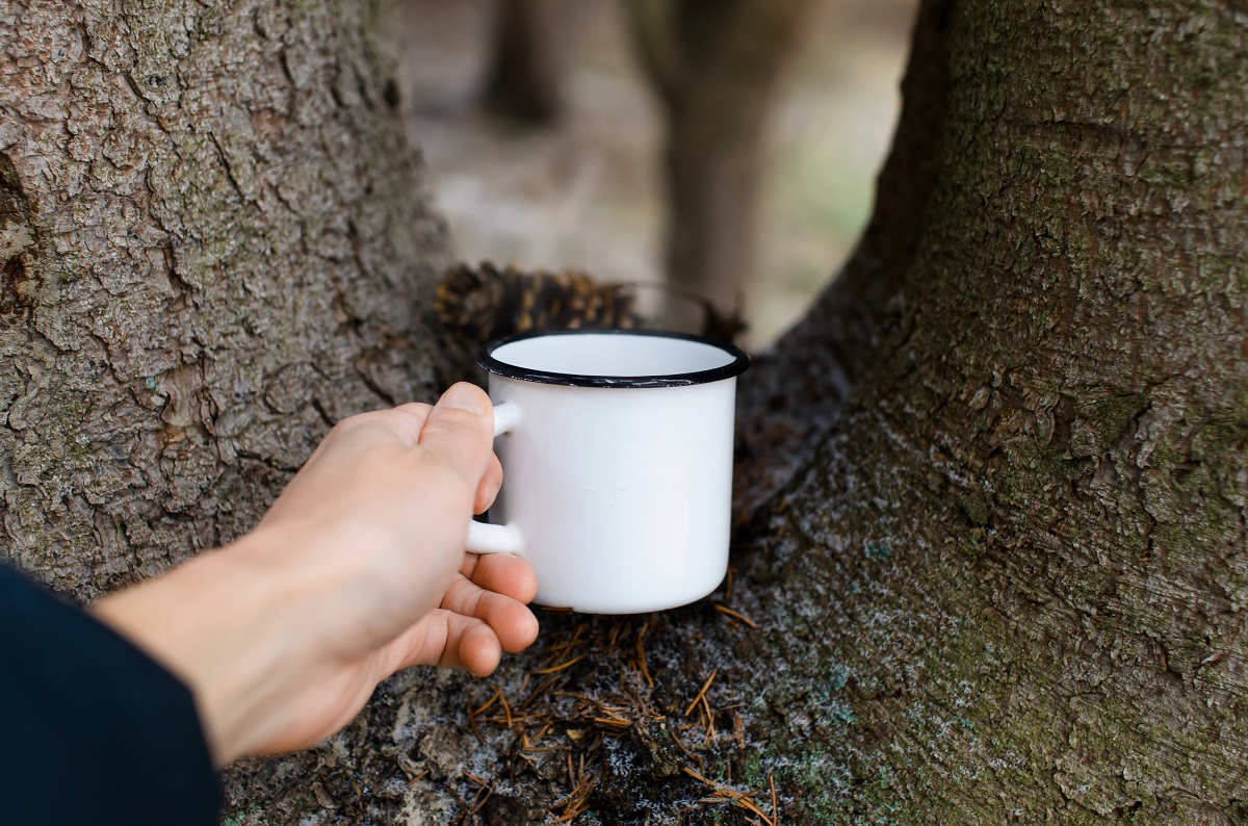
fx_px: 1556
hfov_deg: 43.7
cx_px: 624
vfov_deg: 29.7
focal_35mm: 45
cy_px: 413
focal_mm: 30
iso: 200
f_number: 2.5
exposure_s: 1/125
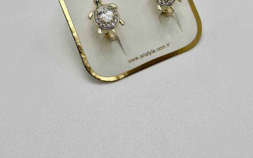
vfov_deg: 18.4
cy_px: -1
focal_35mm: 69
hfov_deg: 29.8
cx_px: 128
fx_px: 476
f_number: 1.78
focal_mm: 6.86
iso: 64
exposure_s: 1/294
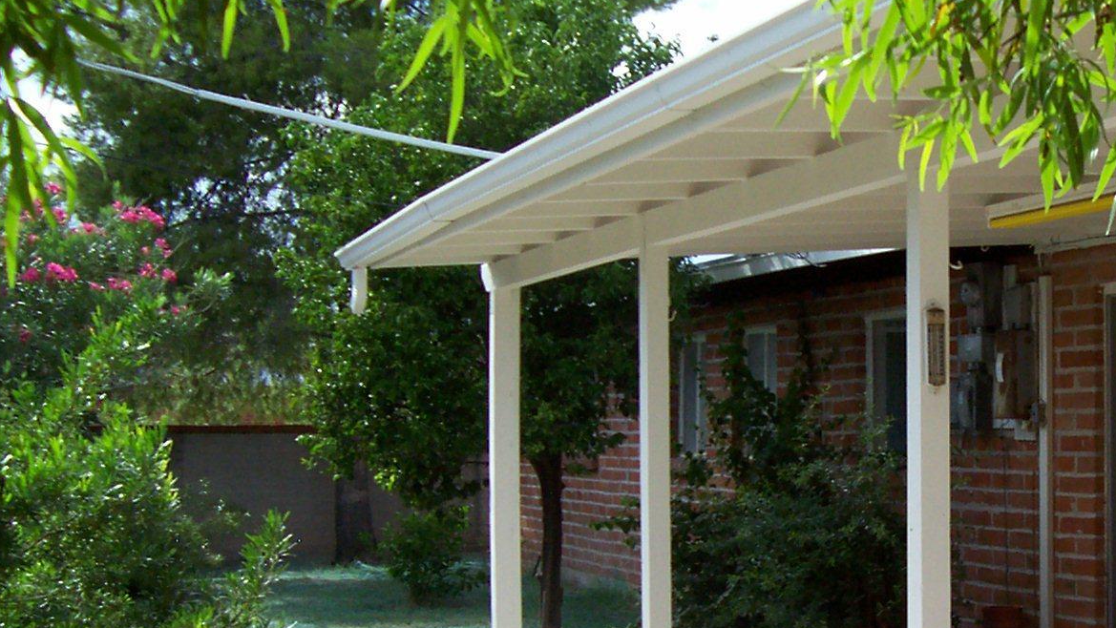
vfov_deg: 16.5
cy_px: 418
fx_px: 2161
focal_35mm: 73
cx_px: 969
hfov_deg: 28.0
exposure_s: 1/703
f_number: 2.7
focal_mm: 5.6
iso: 80
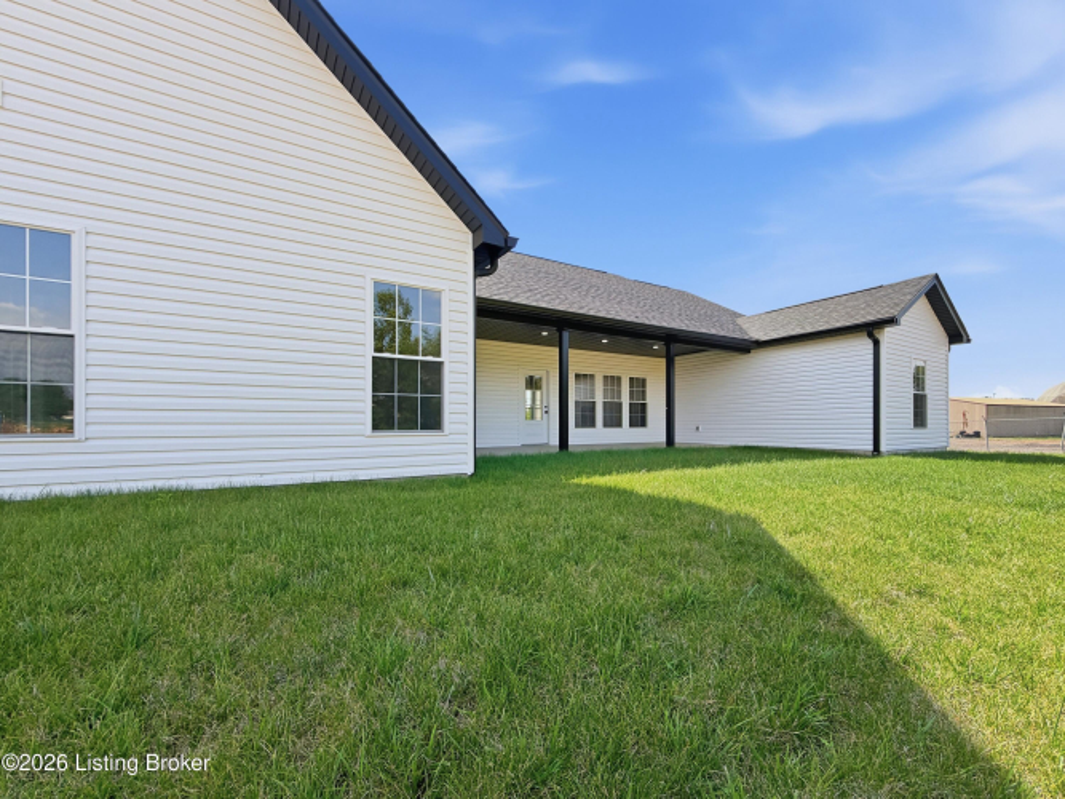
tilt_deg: +2.4
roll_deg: -0.3
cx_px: 532
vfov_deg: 85.7
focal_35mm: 14
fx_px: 431
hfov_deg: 102.1
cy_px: 400
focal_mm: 2.2
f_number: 2.2
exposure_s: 1/770
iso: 25
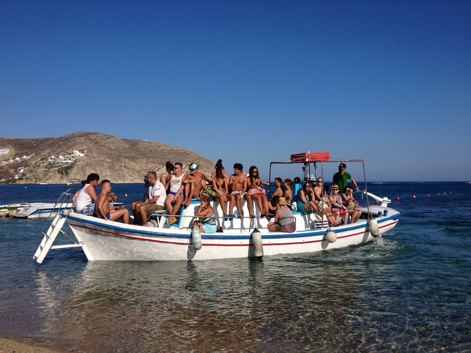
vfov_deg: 40.7
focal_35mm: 35
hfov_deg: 52.6
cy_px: 176
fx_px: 476
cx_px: 236
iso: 50
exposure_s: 1/3460
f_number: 2.4
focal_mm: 4.28
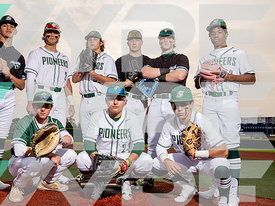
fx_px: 302
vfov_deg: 37.6
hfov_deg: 48.7
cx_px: 111
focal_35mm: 38
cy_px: 117
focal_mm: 29
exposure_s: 1/250
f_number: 7.1
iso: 250
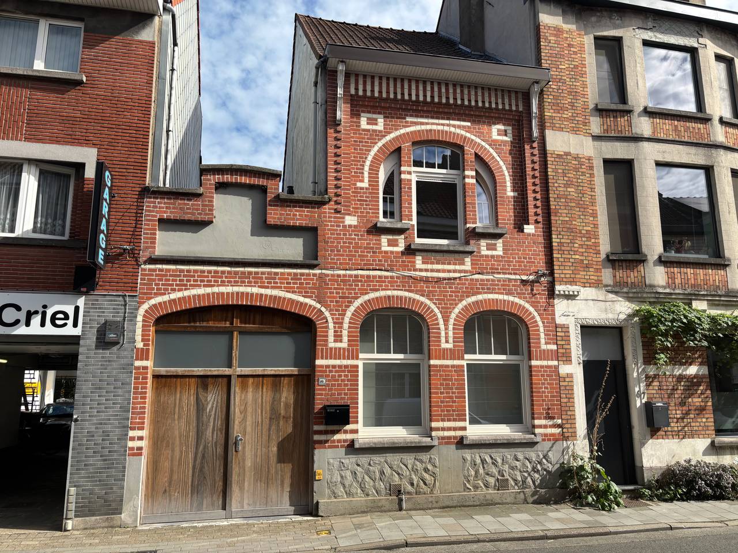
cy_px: 276
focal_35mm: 26
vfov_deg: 53.1
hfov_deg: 67.3
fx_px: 554
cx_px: 369
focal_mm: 5.96
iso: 50
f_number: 1.6
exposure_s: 1/2513
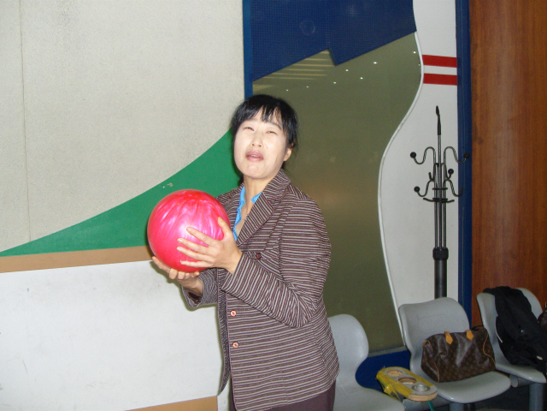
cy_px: 206
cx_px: 274
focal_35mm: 37
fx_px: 585
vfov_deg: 38.7
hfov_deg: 50.1
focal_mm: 6.2
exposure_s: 1/40
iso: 160
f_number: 2.8
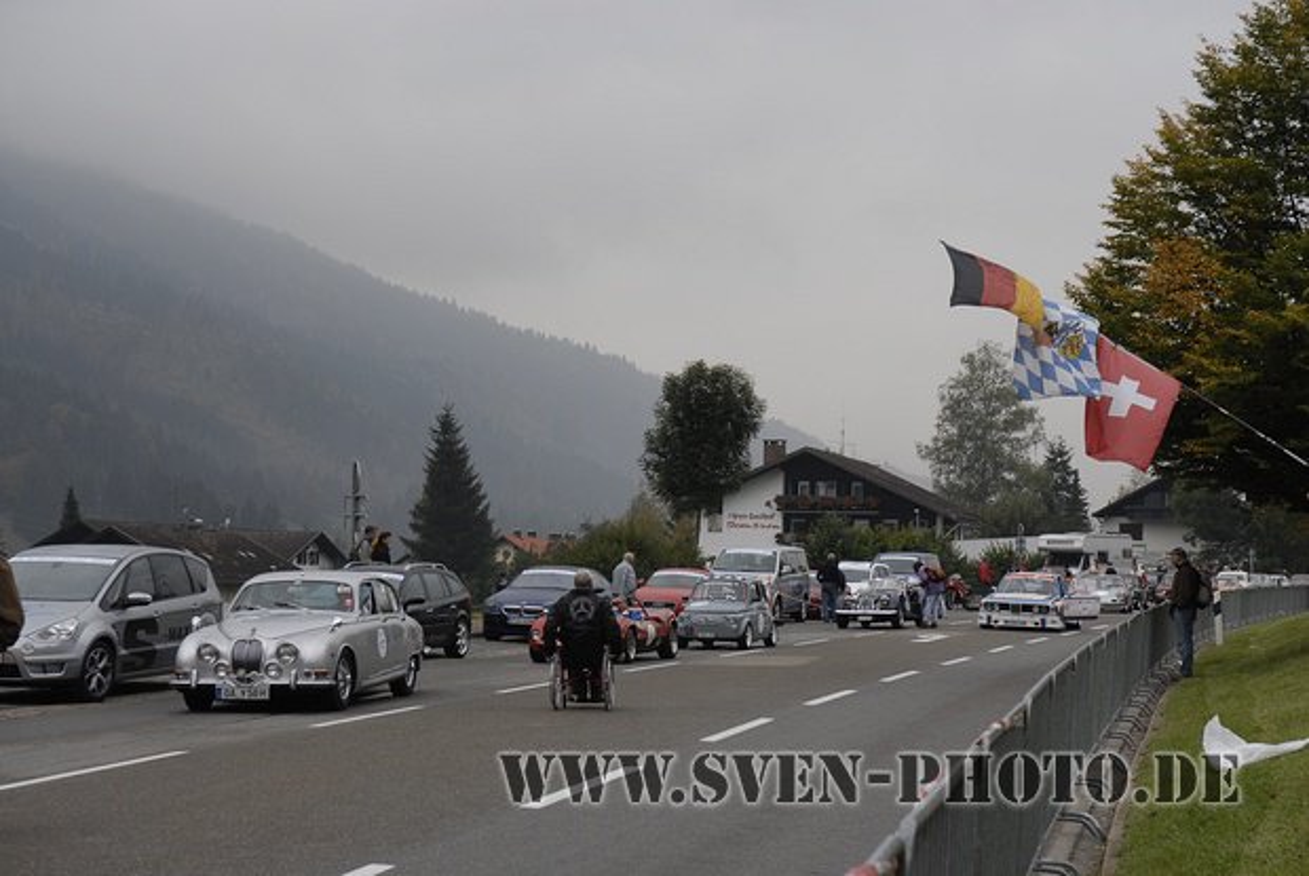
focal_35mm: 68
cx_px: 654
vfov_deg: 20.2
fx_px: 2457
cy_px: 438
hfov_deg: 29.8
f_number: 5
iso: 200
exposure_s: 1/90
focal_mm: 45
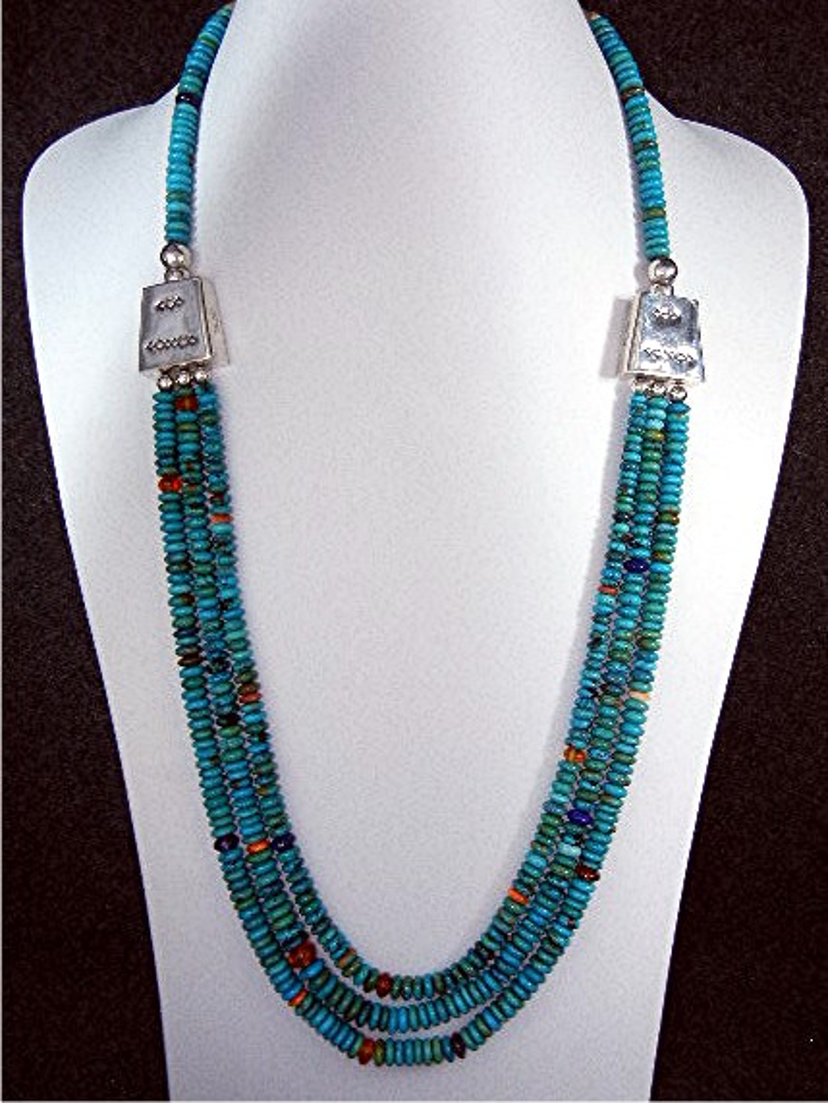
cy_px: 552
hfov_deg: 46.8
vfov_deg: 59.9
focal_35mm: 30
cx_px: 414
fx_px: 956
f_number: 3.5
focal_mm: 5.4
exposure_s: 1/73.5
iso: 230
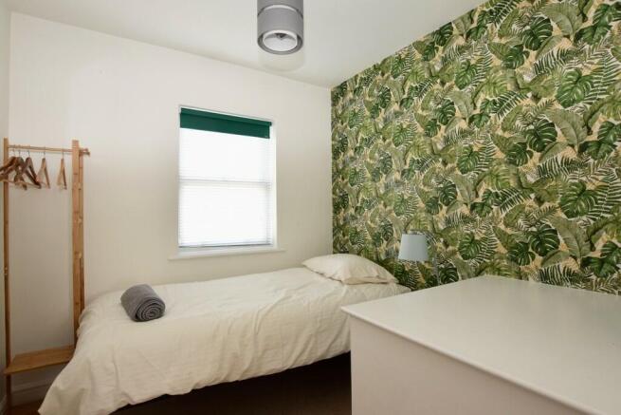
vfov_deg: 77.4
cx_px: 310
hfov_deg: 100.4
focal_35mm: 15
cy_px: 208
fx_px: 259
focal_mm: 10
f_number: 5.6
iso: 640
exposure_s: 1/125
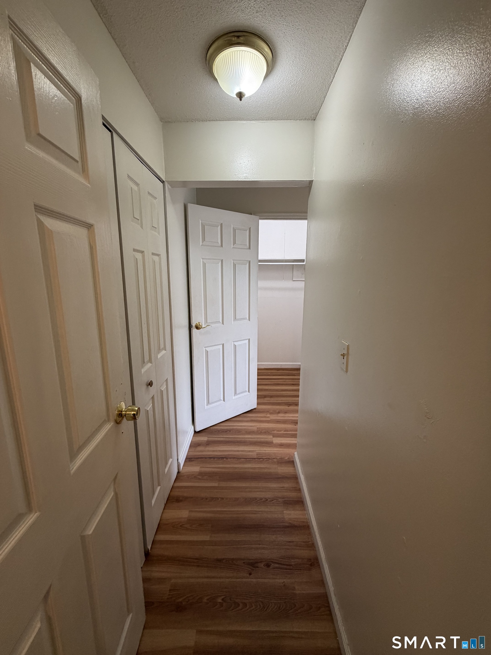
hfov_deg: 85.7
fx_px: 265
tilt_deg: -11.7
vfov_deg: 102.1
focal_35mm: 14
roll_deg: -1.2
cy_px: 328
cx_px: 246
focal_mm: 2.22
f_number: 2.2
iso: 200
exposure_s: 1/60
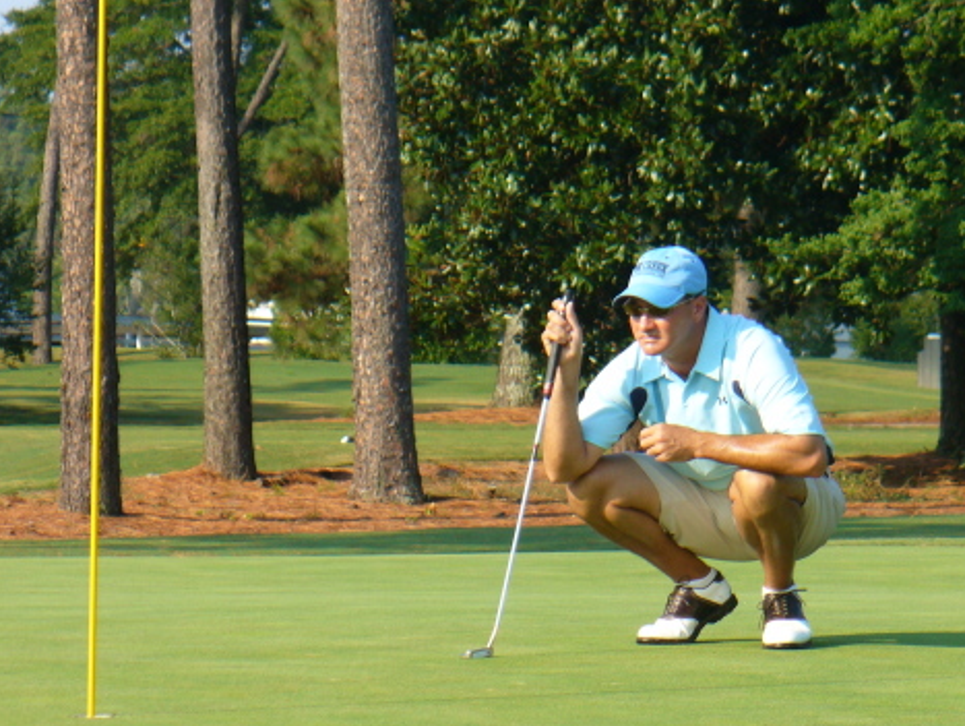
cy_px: 410
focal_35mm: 304
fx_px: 8481
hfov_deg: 6.5
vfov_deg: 4.9
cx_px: 612
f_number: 4.5
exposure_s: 1/250
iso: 80
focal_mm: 36.6
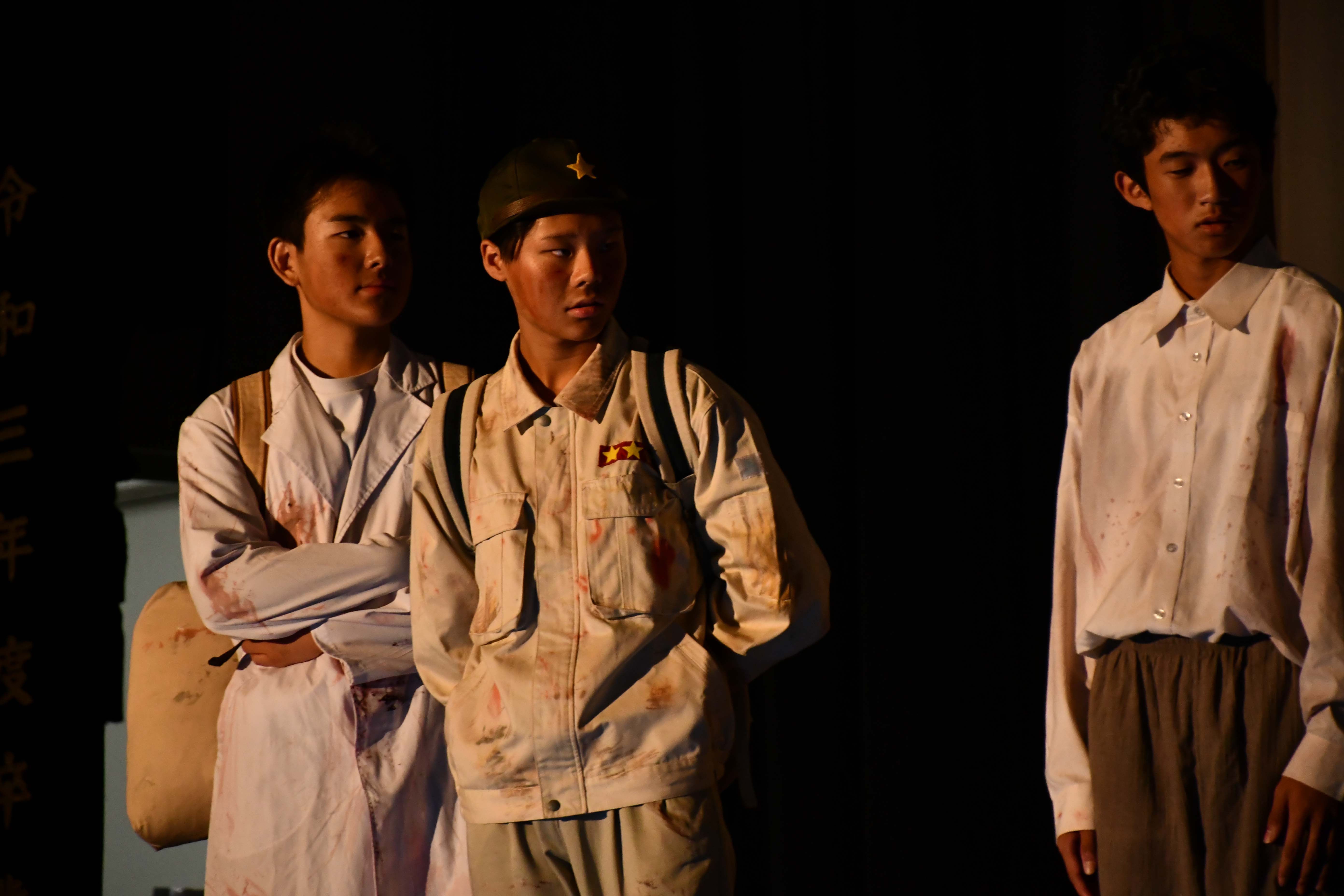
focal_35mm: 315
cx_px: 672
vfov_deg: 4.4
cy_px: 448
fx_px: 11759
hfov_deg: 6.5
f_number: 6.3
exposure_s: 1/160
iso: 3200
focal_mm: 210
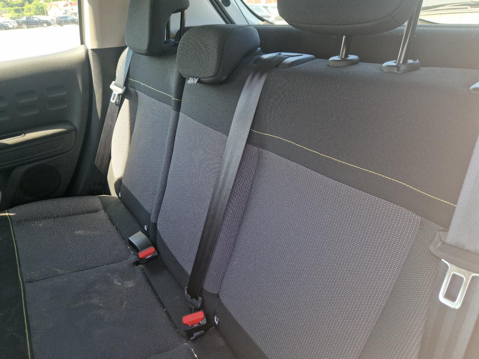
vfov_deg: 58.9
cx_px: 240
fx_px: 318
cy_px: 180
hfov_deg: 73.9
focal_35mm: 23
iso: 50
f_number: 1.8
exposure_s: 1/50
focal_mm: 5.4
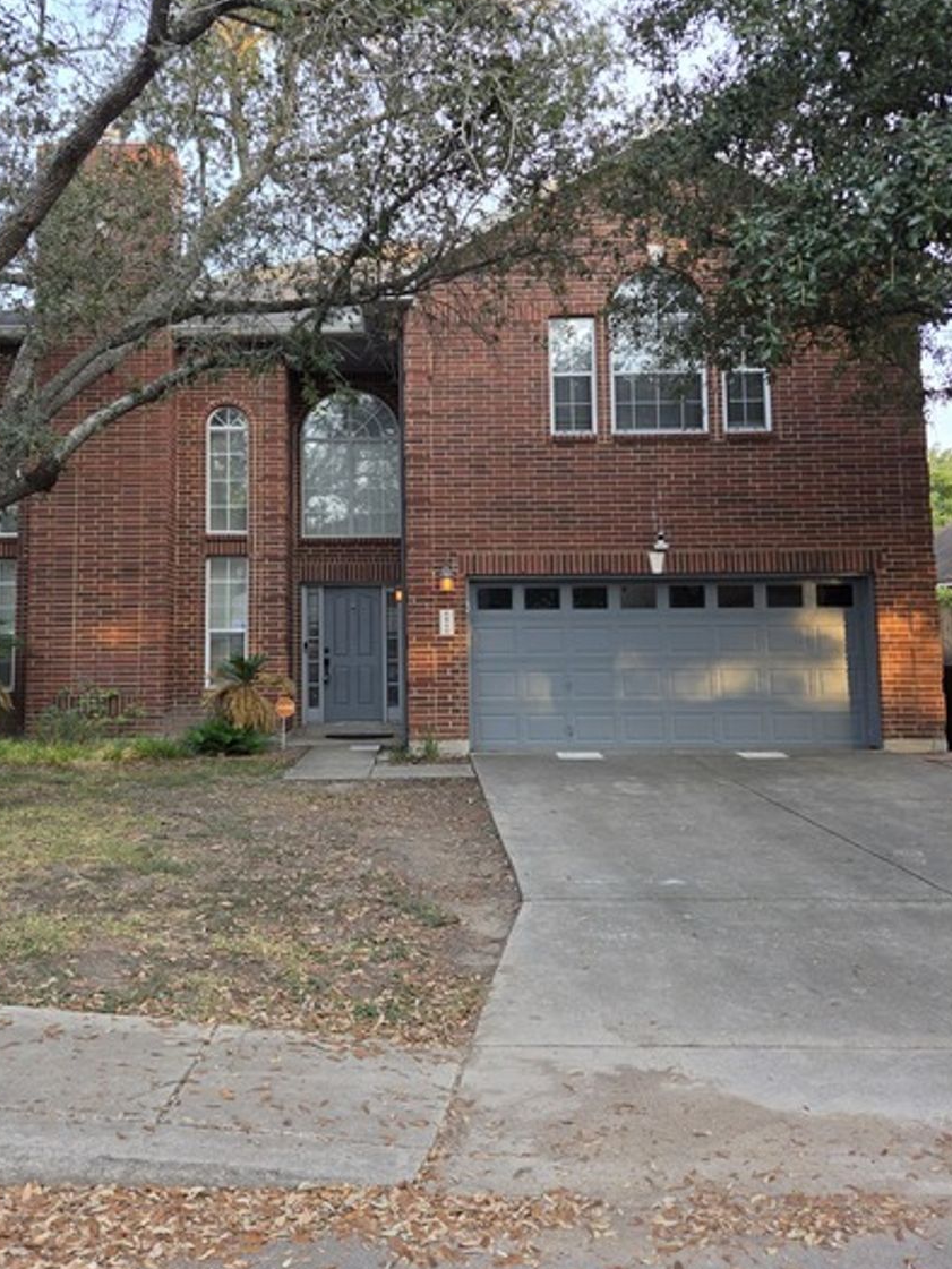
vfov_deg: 63.2
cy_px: 561
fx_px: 1027
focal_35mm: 28
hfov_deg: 49.5
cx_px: 386
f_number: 1.8
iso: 50
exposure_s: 1/180
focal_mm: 5.4
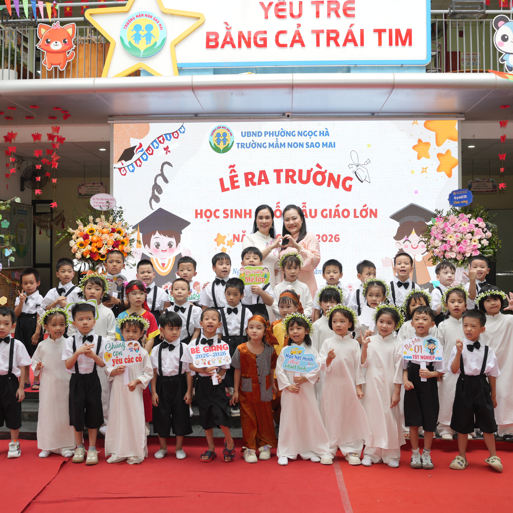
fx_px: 669
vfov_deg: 41.9
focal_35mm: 40
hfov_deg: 41.9
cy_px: 253
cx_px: 246
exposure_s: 1/160
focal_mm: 30.7
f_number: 4
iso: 200
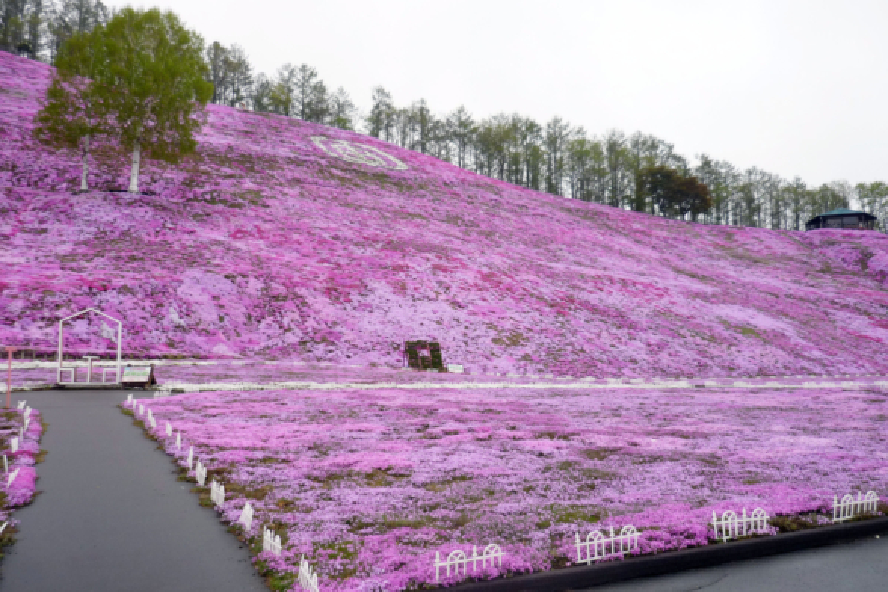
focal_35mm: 35
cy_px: 290
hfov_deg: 54.4
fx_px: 863
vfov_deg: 37.9
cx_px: 449
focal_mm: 5.5
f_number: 2.8
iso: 100
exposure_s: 1/320
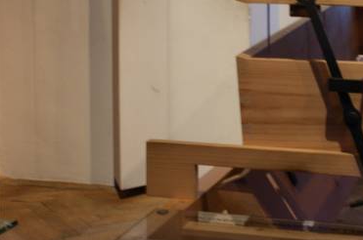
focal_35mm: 80
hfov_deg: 25.0
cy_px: 73
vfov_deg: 16.9
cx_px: 292
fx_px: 805
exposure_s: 1/4
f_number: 4.5
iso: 400
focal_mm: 26
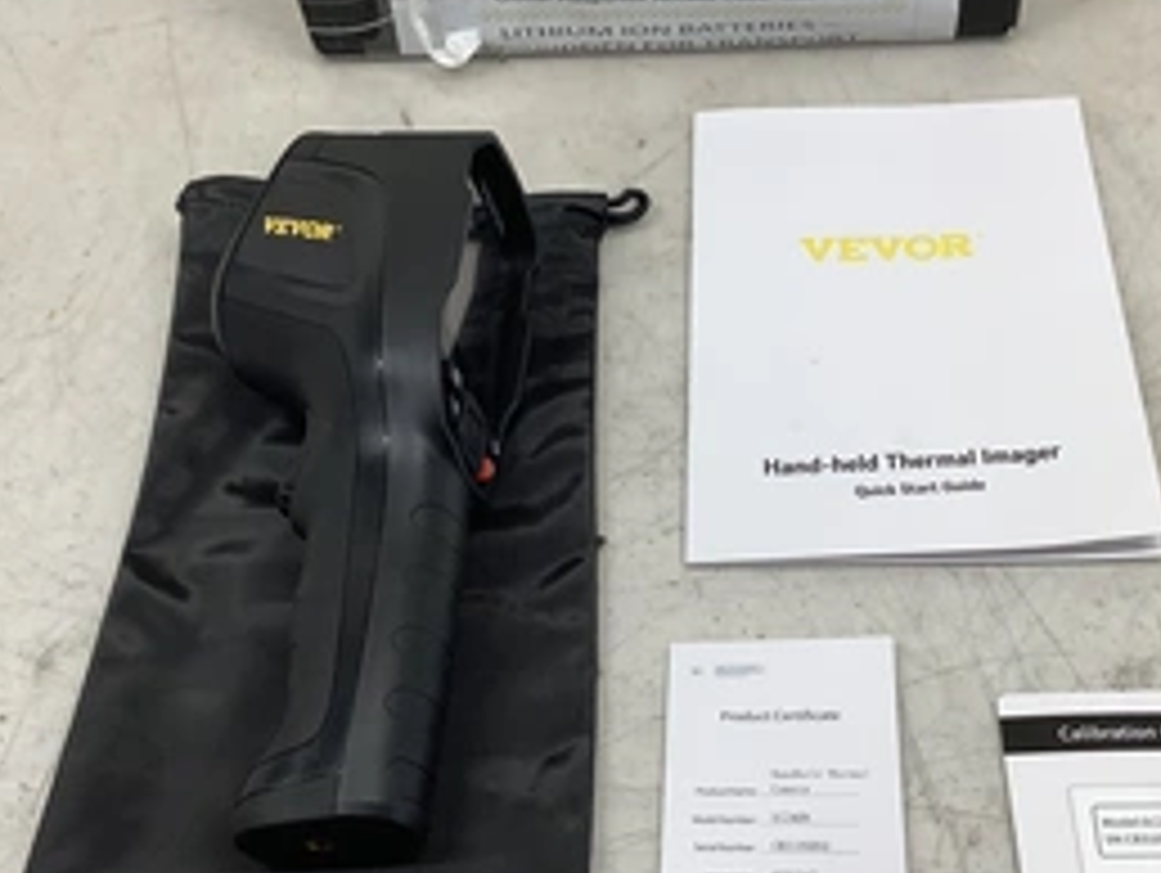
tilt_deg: -53.2
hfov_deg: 39.5
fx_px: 1611
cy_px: 500
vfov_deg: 30.3
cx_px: 680
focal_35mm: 48
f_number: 2.4
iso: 50
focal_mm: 3.3
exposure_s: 1/120
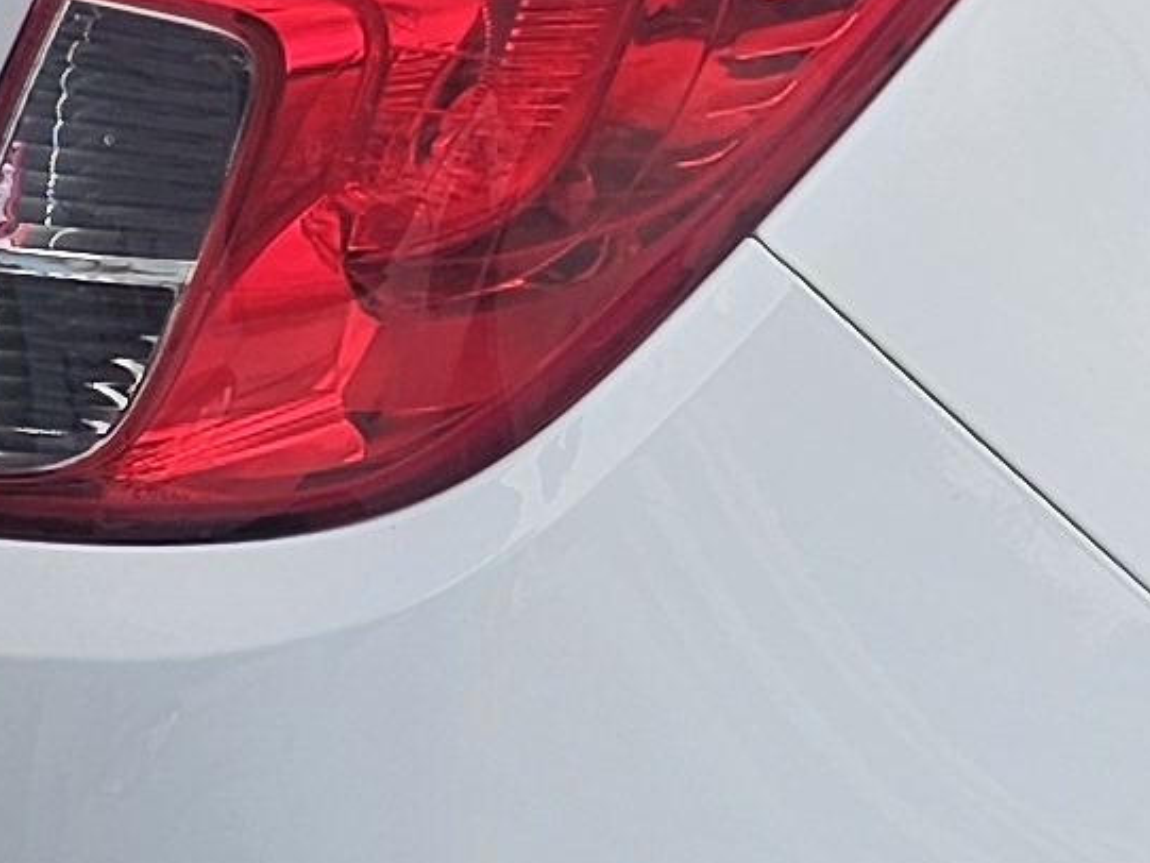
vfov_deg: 8.7
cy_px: -117
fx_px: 5649
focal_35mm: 170
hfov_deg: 11.2
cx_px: 1705
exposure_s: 1/154
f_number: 1.7
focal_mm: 6.3
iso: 10
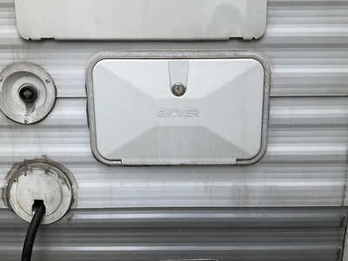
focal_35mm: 29
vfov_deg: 48.2
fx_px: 292
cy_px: 130
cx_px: 174
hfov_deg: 61.7
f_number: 1.8
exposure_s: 1/997
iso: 25
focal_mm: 3
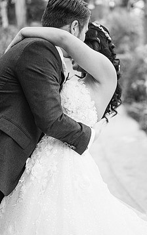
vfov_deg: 32.0
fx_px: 410
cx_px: 82
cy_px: 116
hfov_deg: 20.3
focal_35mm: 64
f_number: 2
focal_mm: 50
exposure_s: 1/125
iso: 160
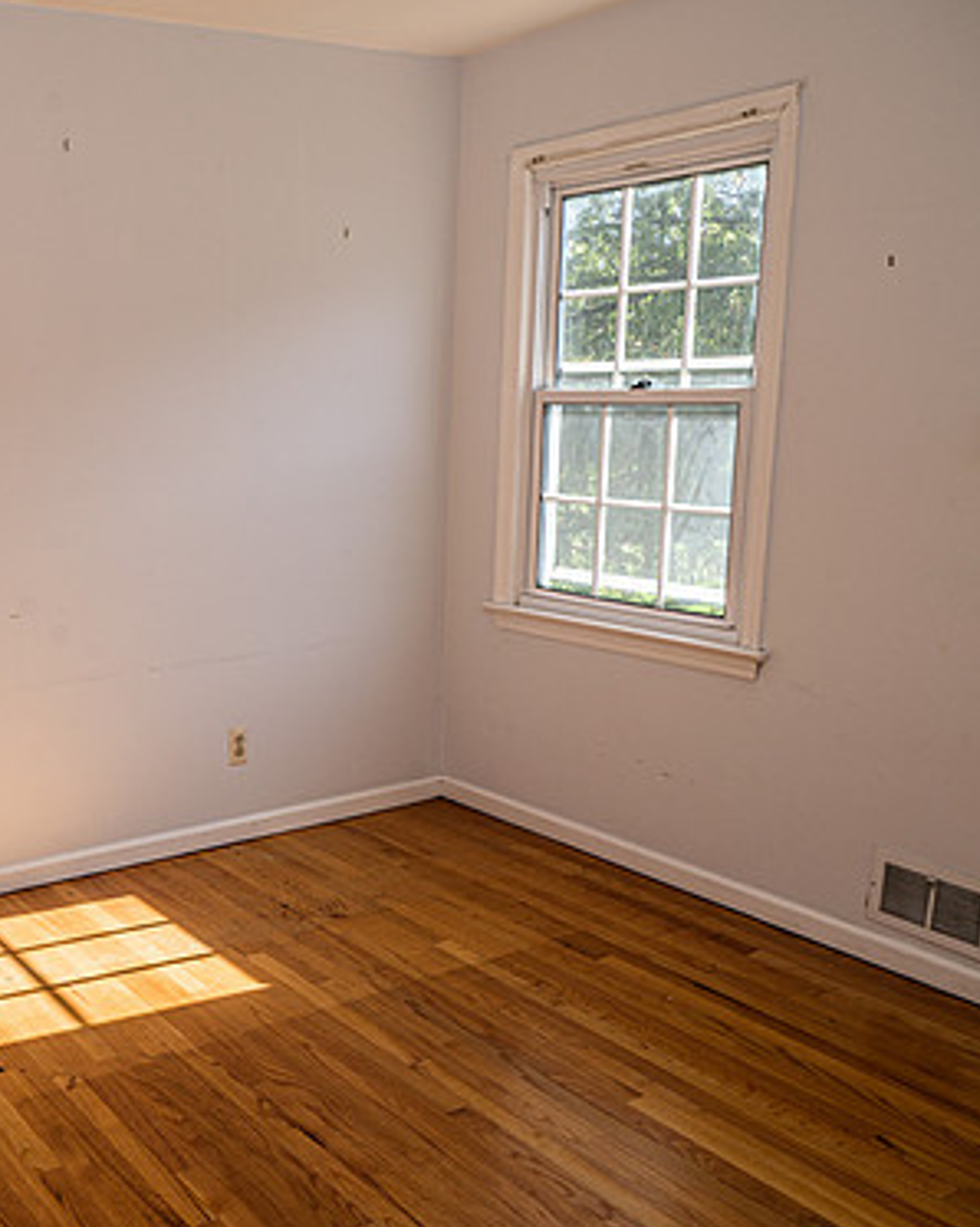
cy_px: 605
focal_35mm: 35
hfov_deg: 38.8
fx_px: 1270
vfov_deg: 51.6
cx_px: 69
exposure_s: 1/200
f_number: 7.1
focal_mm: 24
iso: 400
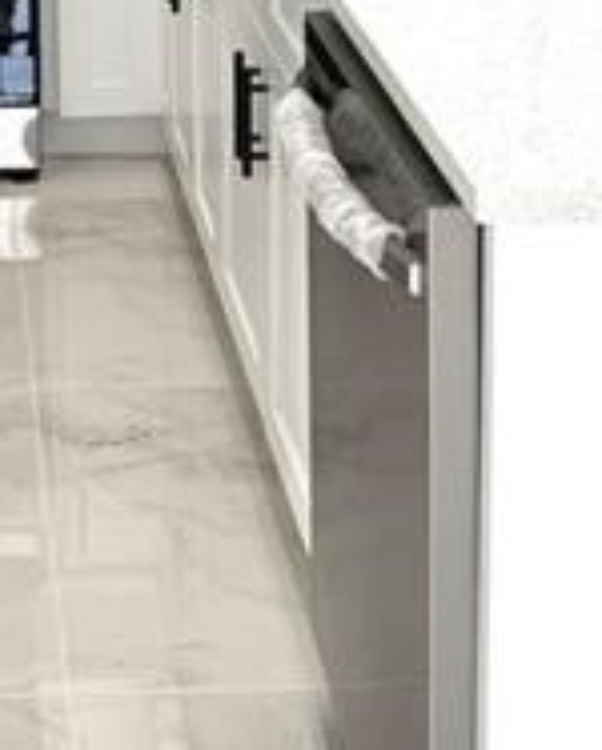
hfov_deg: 15.7
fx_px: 2135
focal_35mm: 96
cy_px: -329
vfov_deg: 18.1
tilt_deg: -5.5
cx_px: -36
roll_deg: +0.8
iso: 64
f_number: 1.78
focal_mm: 6.76
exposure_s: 1/120
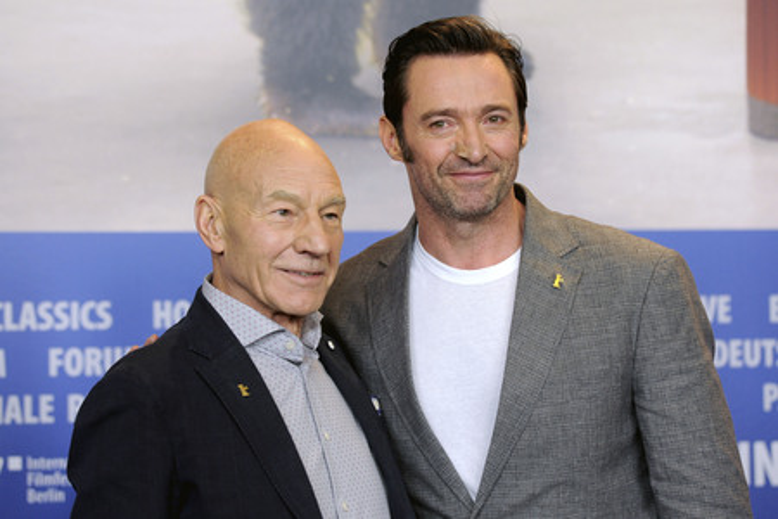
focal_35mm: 135
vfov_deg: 10.2
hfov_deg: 15.2
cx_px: 389
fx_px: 2917
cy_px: 260
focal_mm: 135
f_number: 4.5
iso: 1250
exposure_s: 1/250
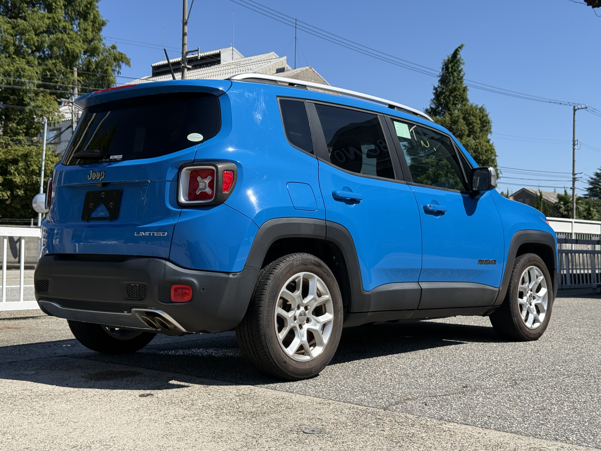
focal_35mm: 48
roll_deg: -0.8
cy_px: 226
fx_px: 833
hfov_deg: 39.7
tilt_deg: +2.1
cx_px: 300
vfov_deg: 30.3
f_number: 1.78
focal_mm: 6.76
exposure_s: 1/4587
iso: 80
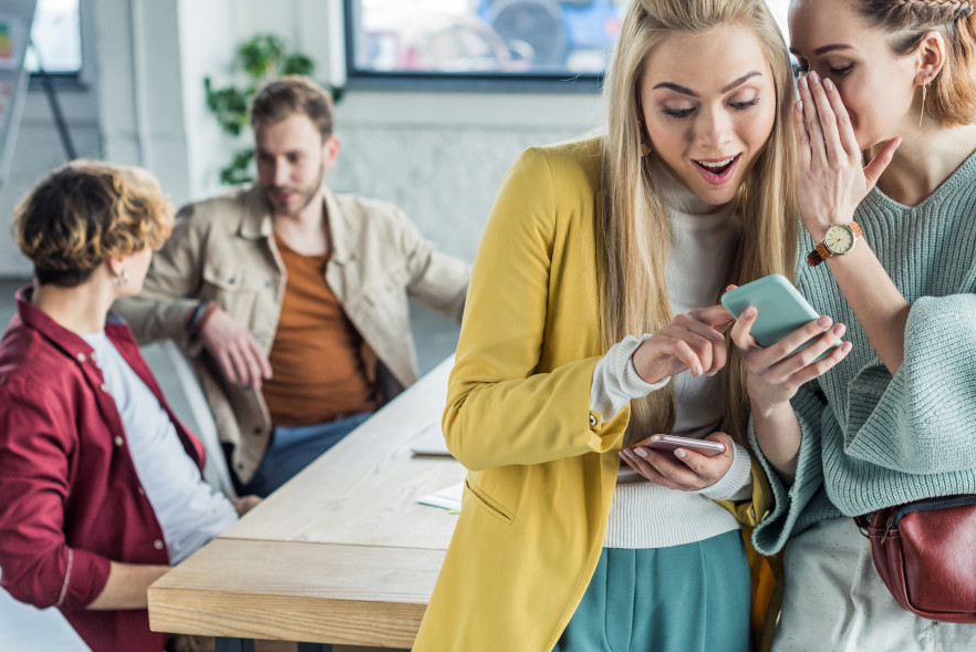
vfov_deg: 20.0
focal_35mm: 68
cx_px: 565
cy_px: 267
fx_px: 1844
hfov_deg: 29.6
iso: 640
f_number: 3.2
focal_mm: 50
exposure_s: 1/160
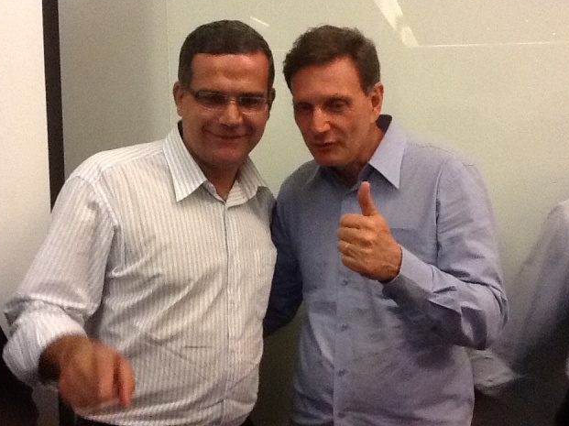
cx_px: 286
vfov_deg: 42.9
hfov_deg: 55.4
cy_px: 207
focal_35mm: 33
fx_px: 542
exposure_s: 1/30
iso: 400
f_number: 2.4
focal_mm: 2.03
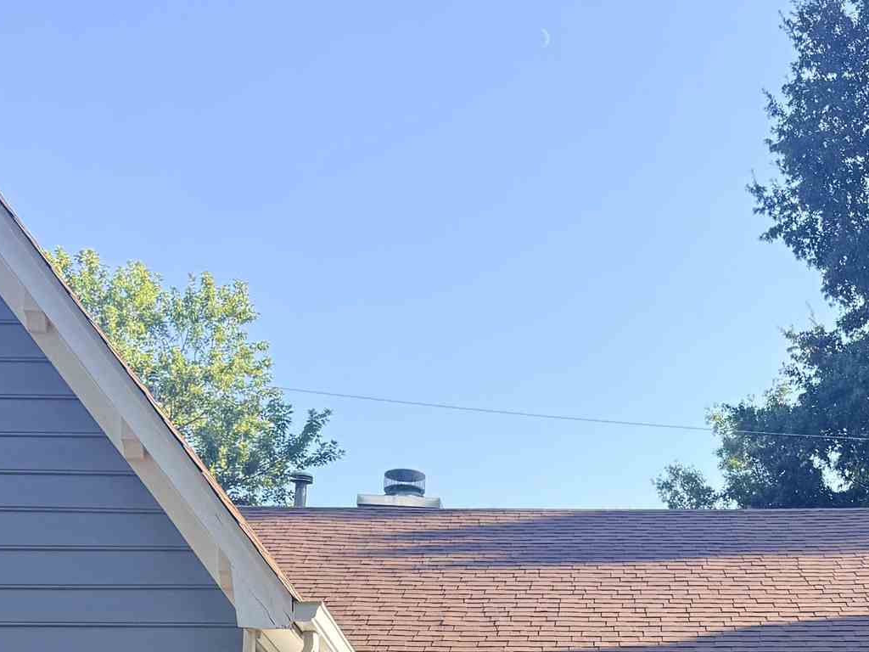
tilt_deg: +7.4
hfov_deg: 27.0
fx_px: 1807
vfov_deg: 19.2
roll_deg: -0.8
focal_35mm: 72
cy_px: 788
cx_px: 507
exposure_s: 1/1122
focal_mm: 6.76
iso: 100
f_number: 1.78
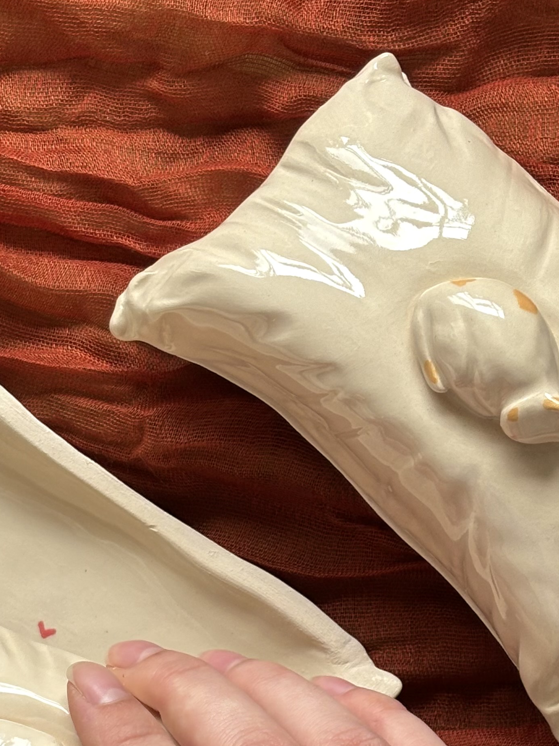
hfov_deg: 13.0
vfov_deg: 17.2
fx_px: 2455
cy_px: 568
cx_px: 248
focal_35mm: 114
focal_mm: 5.96
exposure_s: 1/116
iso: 50
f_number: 1.6
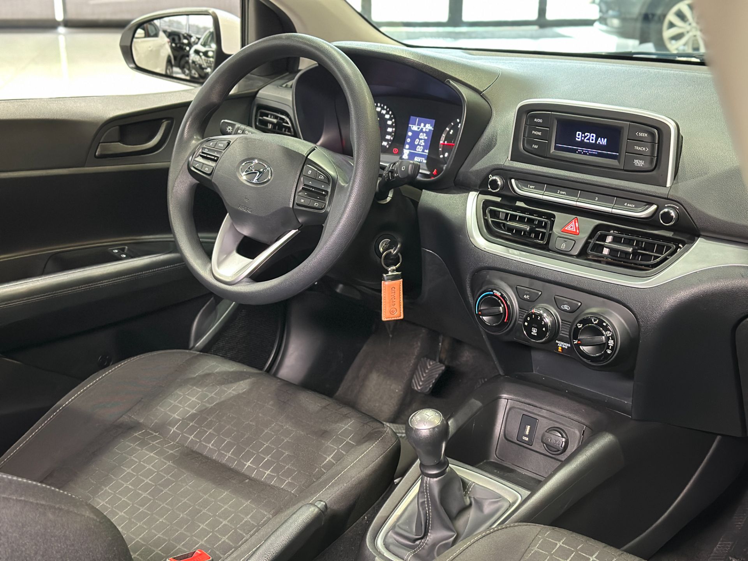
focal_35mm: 48
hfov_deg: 39.7
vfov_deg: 30.3
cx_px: 374
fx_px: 1037
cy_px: 280
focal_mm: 6.86
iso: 640
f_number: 1.78
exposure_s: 1/40
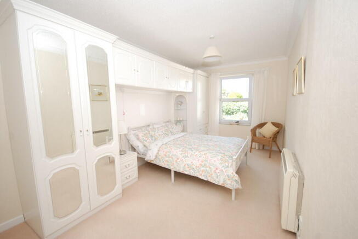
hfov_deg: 100.3
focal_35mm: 15
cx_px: 179
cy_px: 120
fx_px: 149
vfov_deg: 77.5
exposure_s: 1/60
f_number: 4
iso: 200
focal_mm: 10
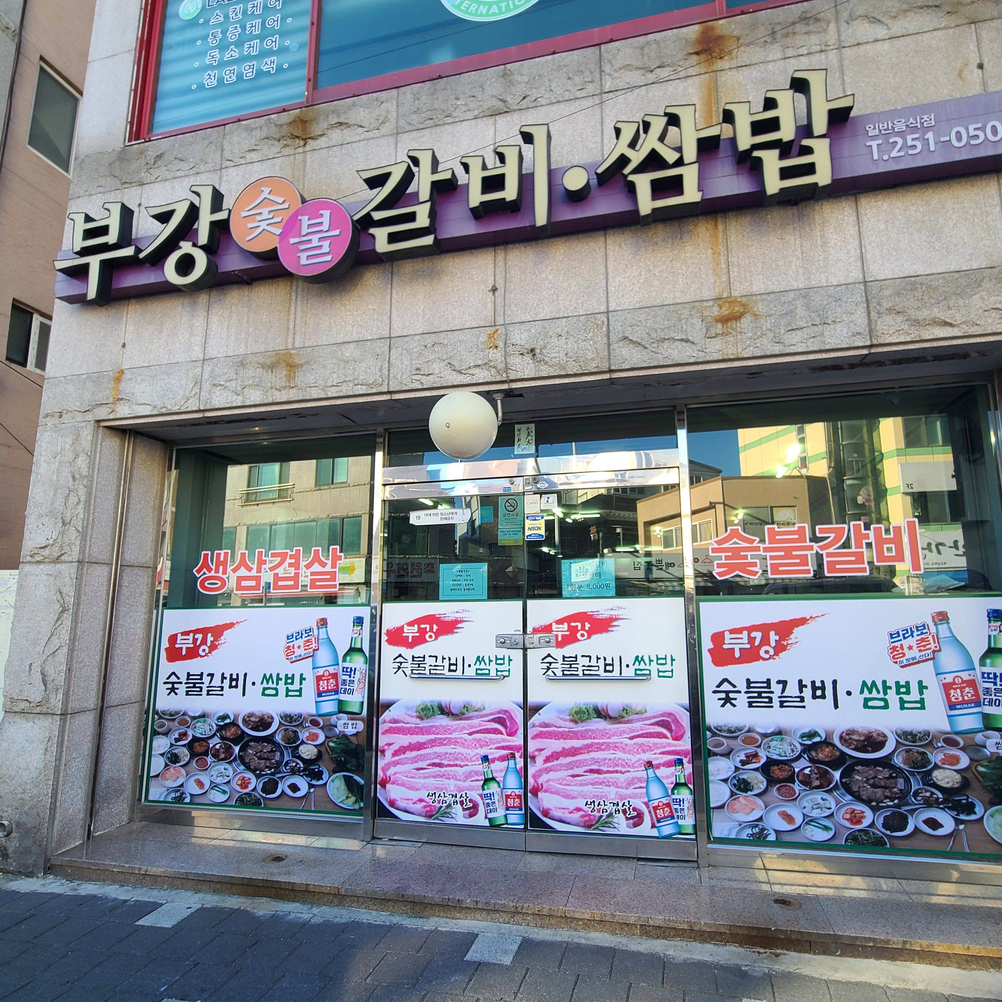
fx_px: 524
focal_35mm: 16
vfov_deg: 87.4
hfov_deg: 87.3
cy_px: 523
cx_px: 540
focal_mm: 2.2
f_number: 2.2
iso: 50
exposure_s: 1/219
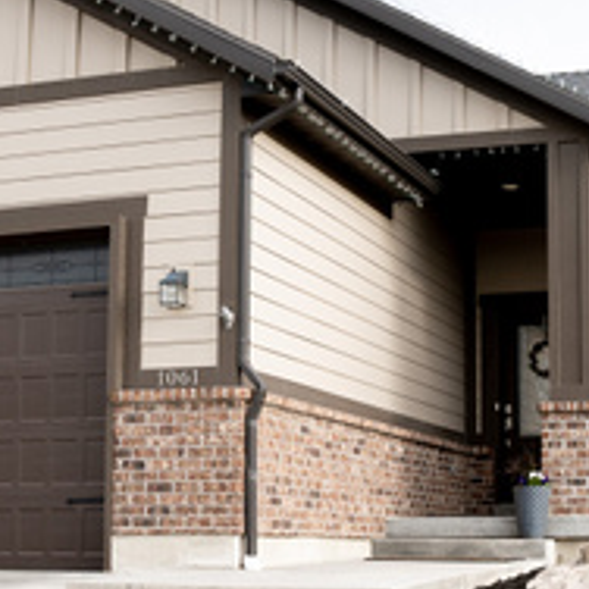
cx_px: 498
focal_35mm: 71
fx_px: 1367
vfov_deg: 24.0
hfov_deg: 23.8
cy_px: 461
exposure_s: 1/160
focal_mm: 24
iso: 100
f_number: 5
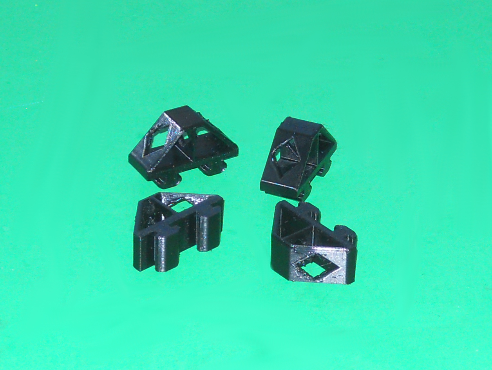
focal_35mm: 46
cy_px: 185
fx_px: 654
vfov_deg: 31.6
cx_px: 246
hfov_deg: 41.2
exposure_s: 1/30
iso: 125
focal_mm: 8.3
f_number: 3.4
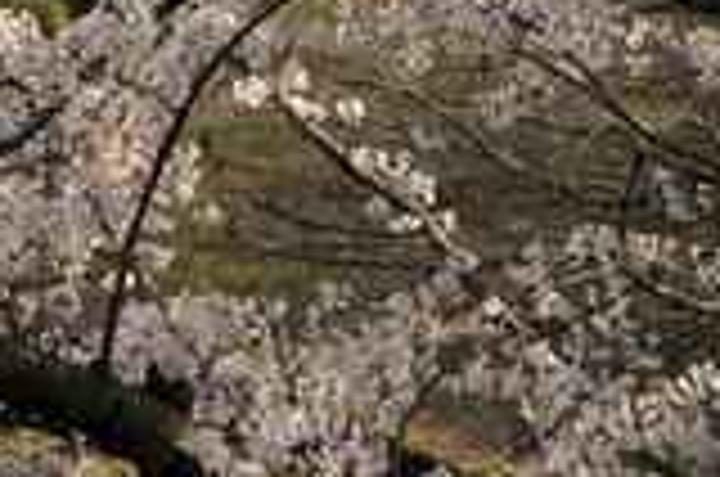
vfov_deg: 6.2
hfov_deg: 8.8
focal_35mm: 218
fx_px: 4341
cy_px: -272
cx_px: -814
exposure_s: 1/500
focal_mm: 29
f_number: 11
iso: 200
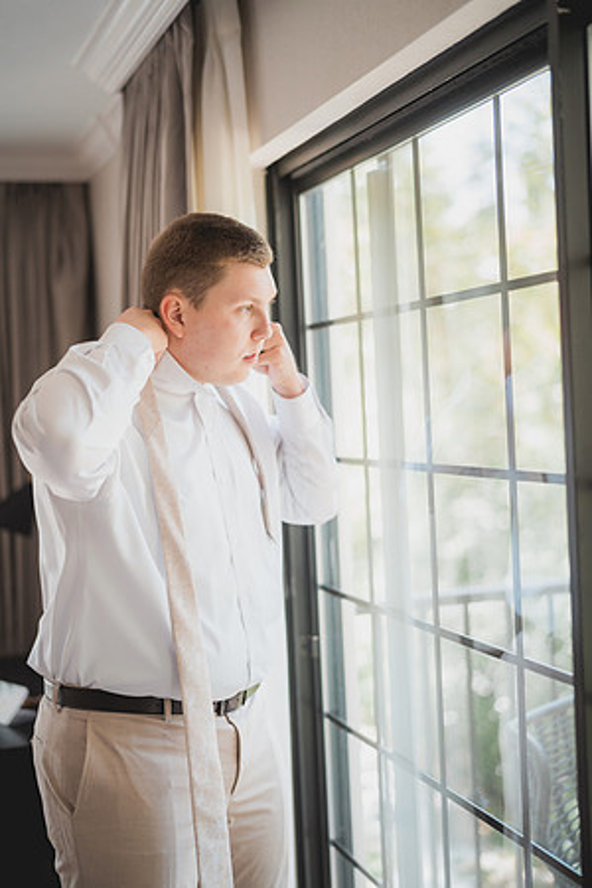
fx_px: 1233
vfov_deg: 39.6
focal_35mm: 50
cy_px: 444
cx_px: 296
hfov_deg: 27.0
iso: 800
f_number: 1.4
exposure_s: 1/640
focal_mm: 50
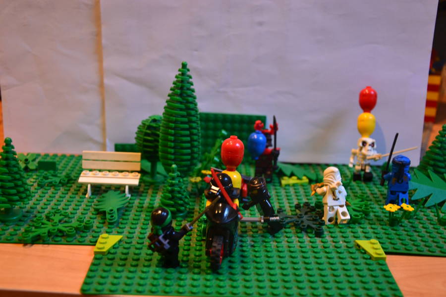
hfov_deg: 37.9
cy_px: 148
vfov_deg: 25.8
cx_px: 223
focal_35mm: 52
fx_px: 650
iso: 800
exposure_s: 1/15
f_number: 4.5
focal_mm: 35
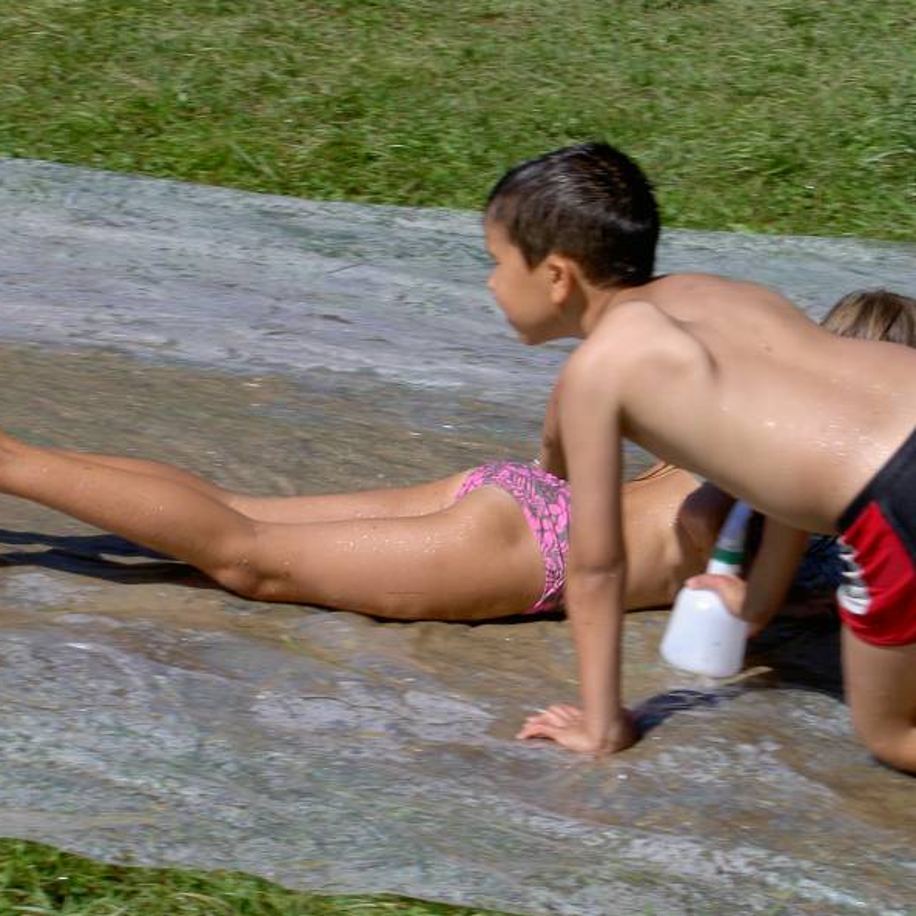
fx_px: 4131
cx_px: 447
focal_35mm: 138
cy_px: 460
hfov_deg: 12.7
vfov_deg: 12.7
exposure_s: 1/200
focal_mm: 24
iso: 100
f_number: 8.3
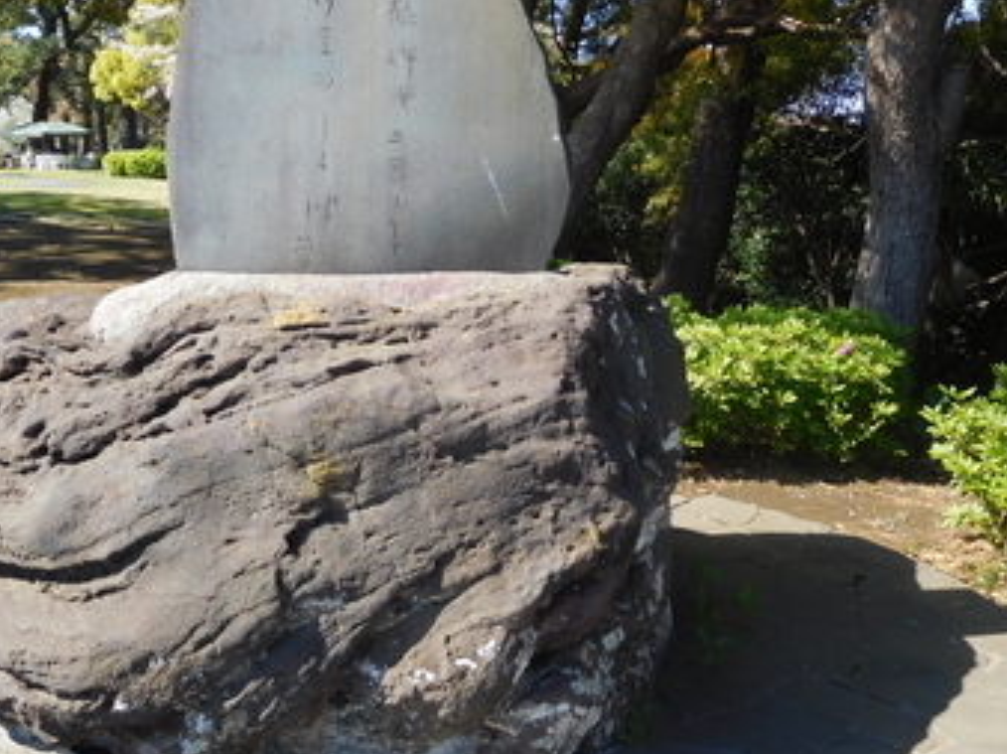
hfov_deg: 49.7
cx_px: 375
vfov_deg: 38.3
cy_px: 270
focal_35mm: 37
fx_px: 1076
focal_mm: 4.5
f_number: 3.4
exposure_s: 1/500
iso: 125
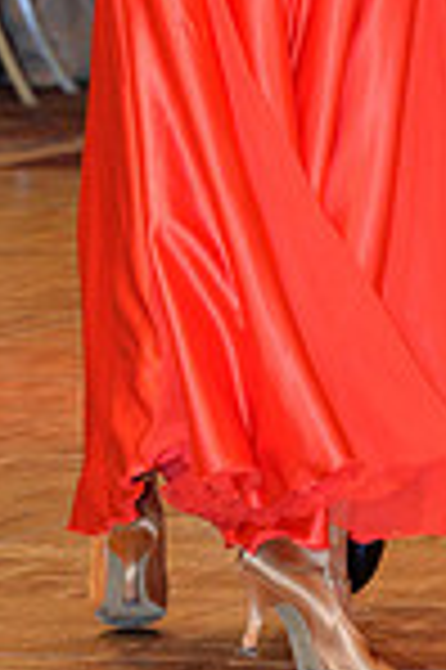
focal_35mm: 453
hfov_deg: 3.0
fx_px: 8437
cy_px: -364
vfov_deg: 4.5
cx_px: 313
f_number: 5.6
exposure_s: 1/250
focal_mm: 116
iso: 1600
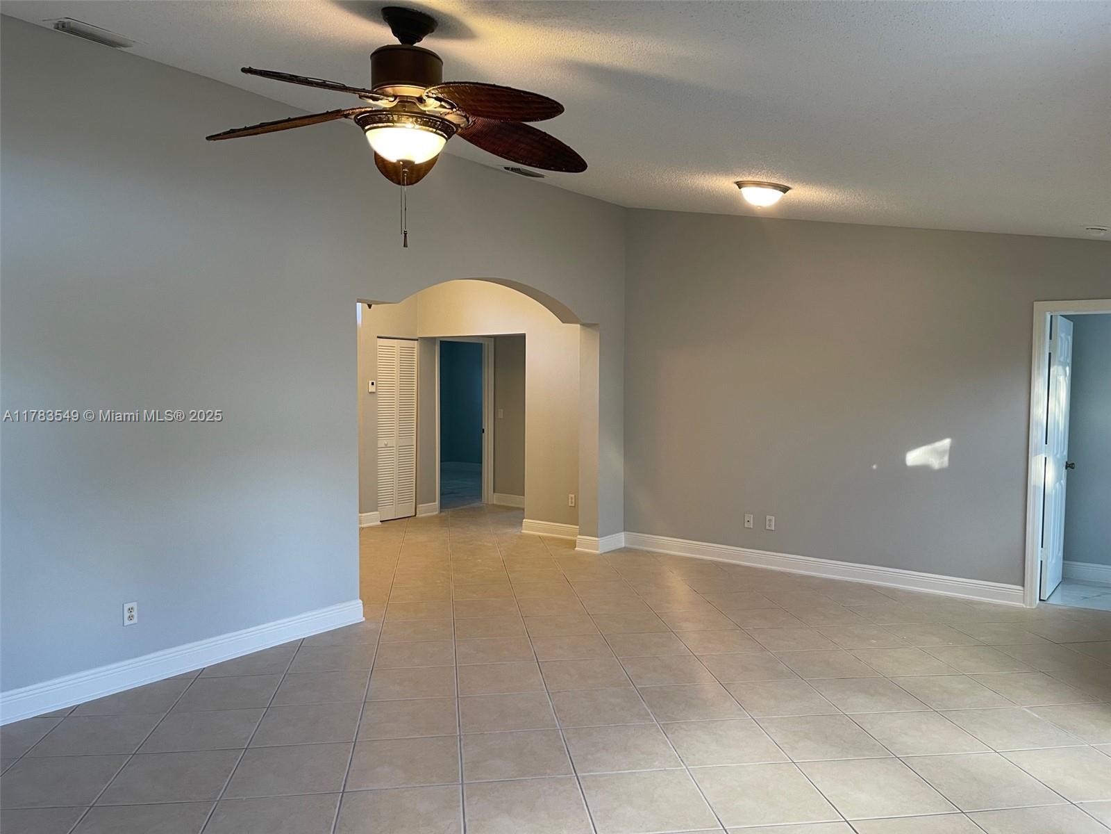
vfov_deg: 53.1
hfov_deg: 67.3
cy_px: 417
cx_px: 556
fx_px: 834
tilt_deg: -3.8
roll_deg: -0.1
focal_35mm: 26
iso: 80
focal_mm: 5.1
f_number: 1.6
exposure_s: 1/60
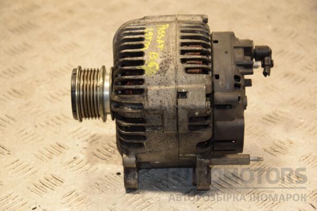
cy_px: 106
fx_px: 991
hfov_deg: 18.2
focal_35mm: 112
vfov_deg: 12.2
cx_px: 158
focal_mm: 75
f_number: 5.3
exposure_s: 1/125
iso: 800
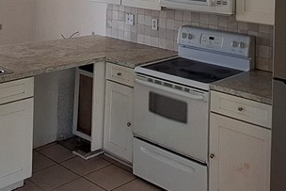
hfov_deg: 35.6
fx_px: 445
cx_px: 158
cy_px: -51
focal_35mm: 56
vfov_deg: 22.0
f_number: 2.2
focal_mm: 1.64
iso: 40
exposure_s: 1/126
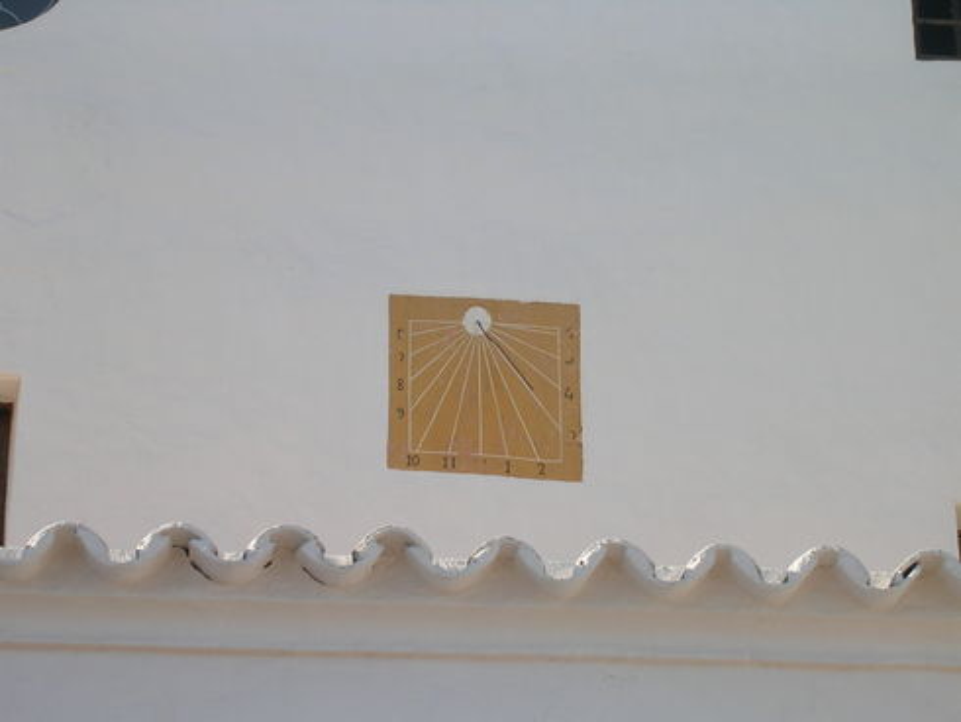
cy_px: 361
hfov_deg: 17.1
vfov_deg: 12.9
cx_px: 480
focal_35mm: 115
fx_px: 3194
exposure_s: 1/230
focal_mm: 17.4
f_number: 4.9
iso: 50
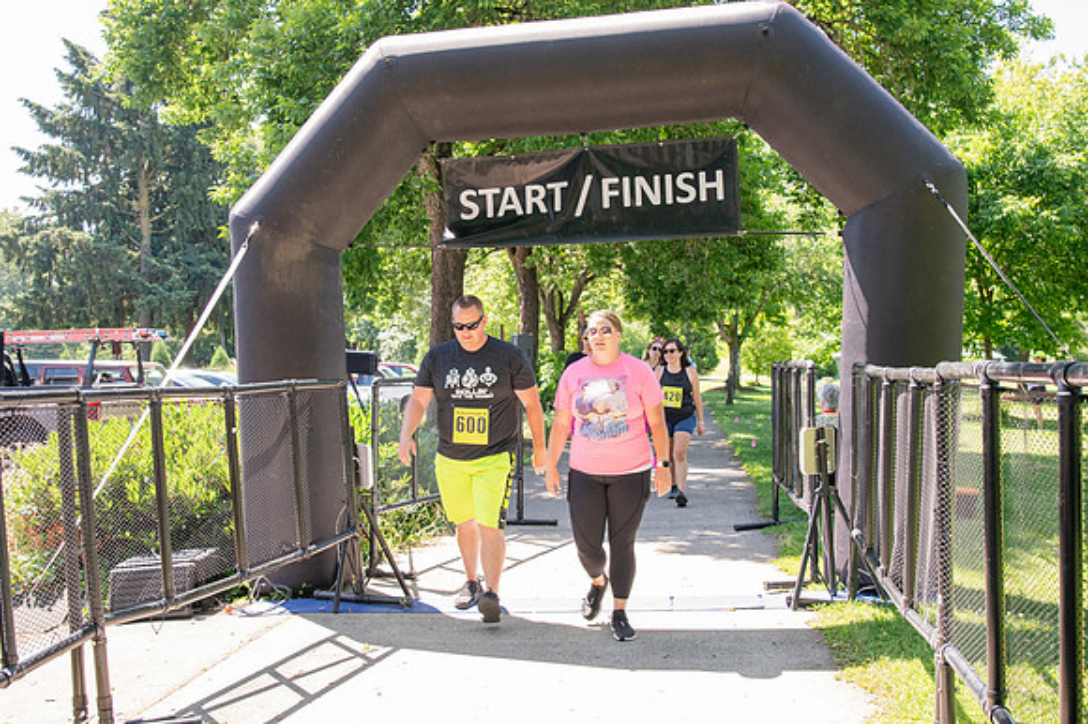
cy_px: 362
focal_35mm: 36
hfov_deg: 53.2
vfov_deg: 36.8
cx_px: 544
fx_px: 1087
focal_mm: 24
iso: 500
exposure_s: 1/400
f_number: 4
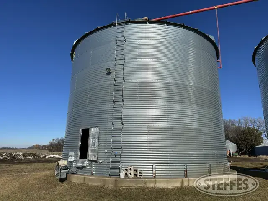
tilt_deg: +15.5
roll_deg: -0.7
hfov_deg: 71.6
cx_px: 134
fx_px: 186
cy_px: 100
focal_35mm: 24
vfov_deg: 56.8
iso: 80
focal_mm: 6.86
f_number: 1.78
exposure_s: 1/9709
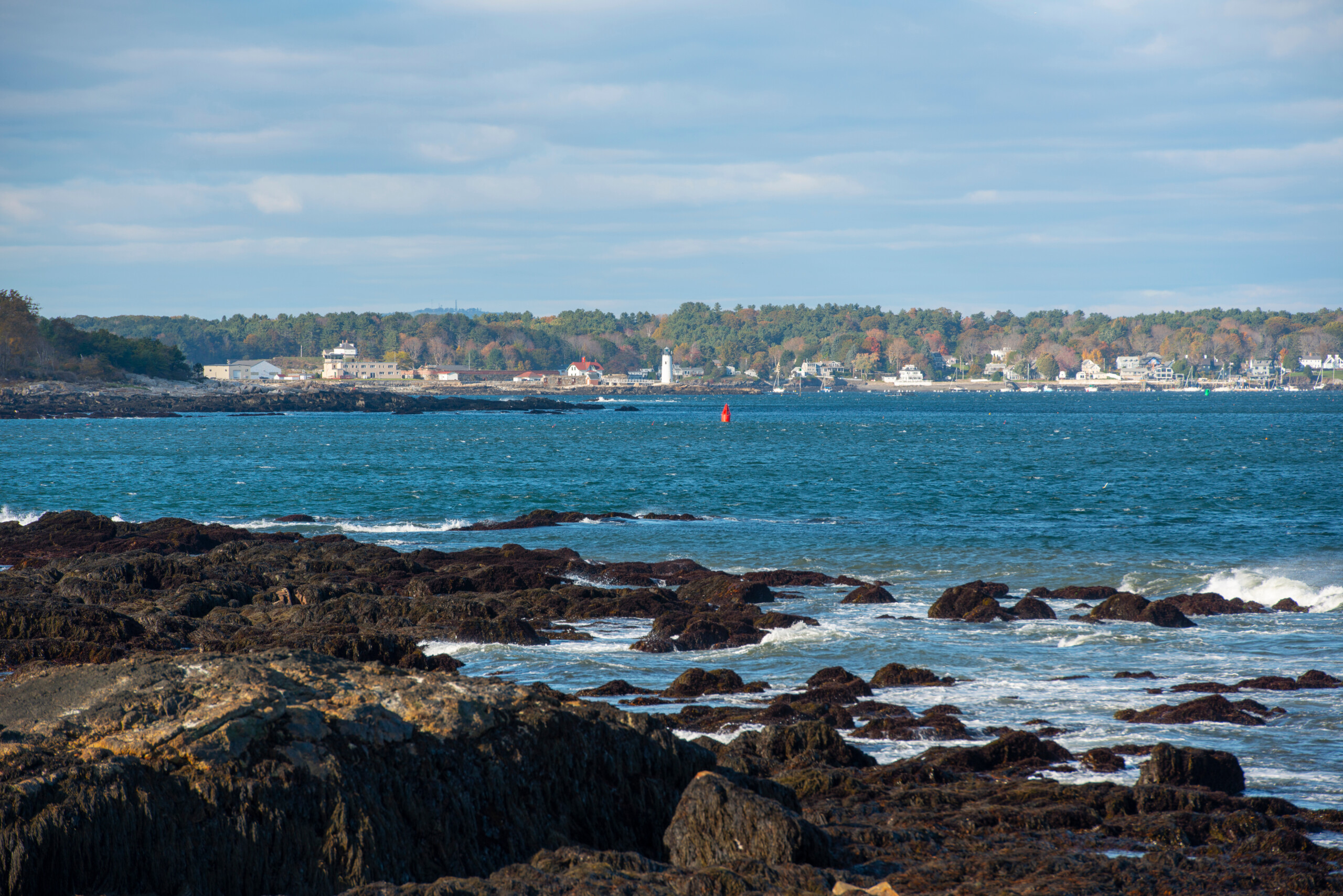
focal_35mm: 200
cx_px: 672
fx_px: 7464
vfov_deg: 6.9
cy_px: 448
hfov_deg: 10.3
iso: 100
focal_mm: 200
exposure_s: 1/320
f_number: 8
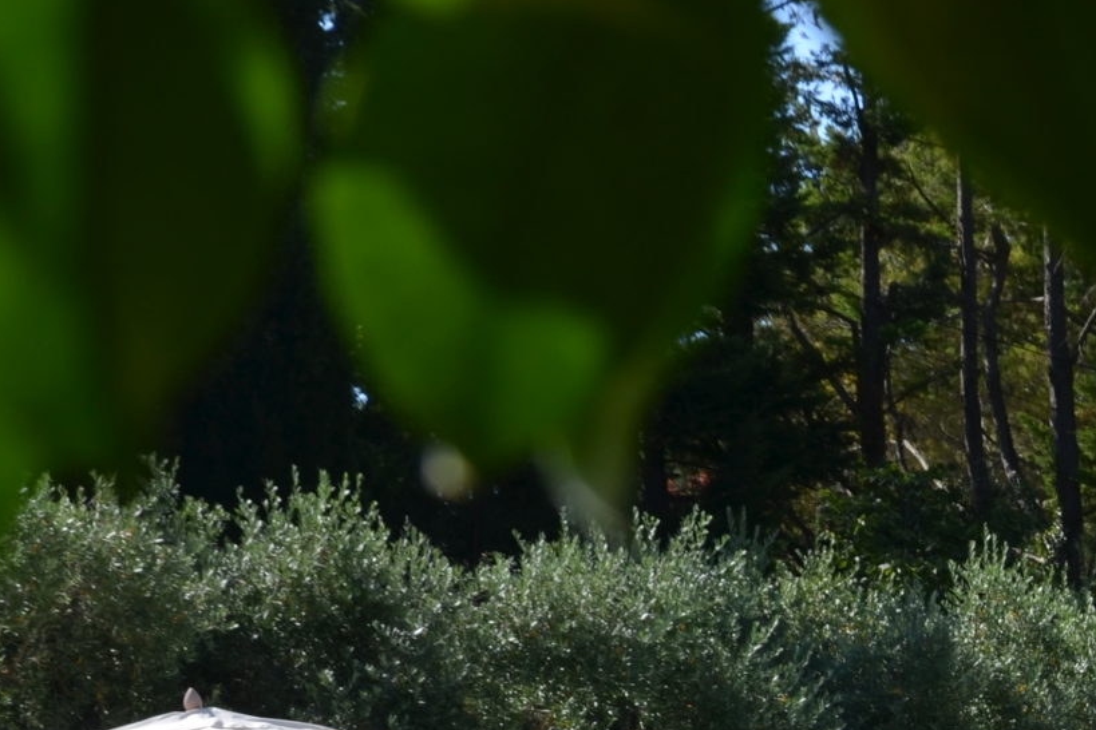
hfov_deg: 14.5
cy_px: 1044
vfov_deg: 10.2
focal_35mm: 131
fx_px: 3988
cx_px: 1686
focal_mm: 28
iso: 100
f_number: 8
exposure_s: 1/250
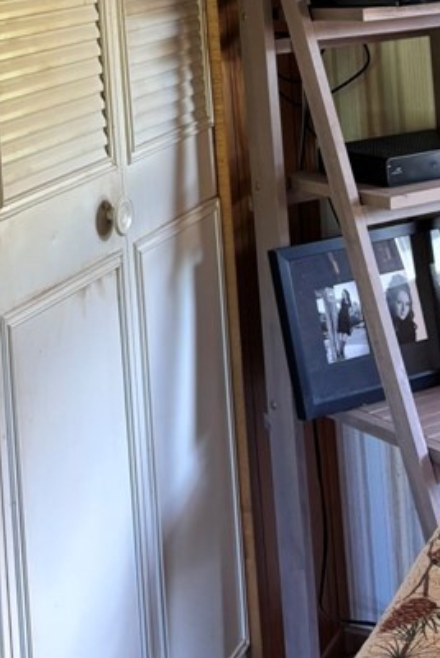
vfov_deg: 26.8
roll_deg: +3.1
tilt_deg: +1.5
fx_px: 1263
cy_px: -74
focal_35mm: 69
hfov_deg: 19.0
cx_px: -39
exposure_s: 1/60
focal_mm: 5.96
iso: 160
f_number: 1.6
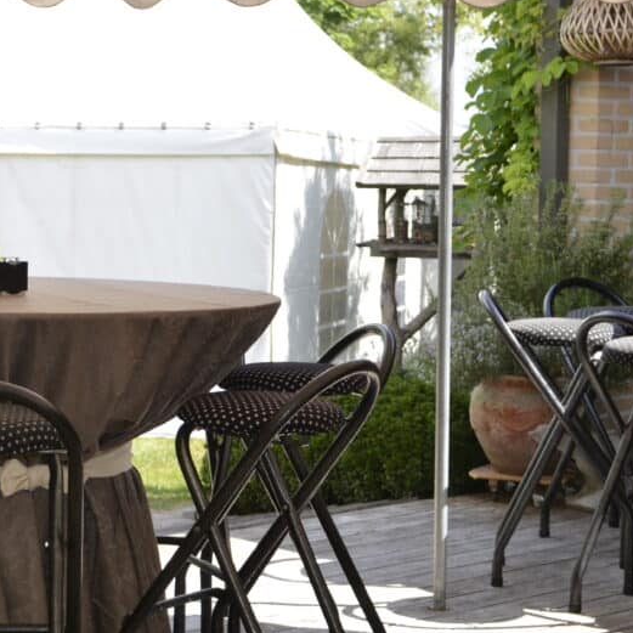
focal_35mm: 100
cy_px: 328
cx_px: 56
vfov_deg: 17.4
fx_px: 2069
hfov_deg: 17.1
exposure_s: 1/180
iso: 100
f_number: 5.6
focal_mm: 40
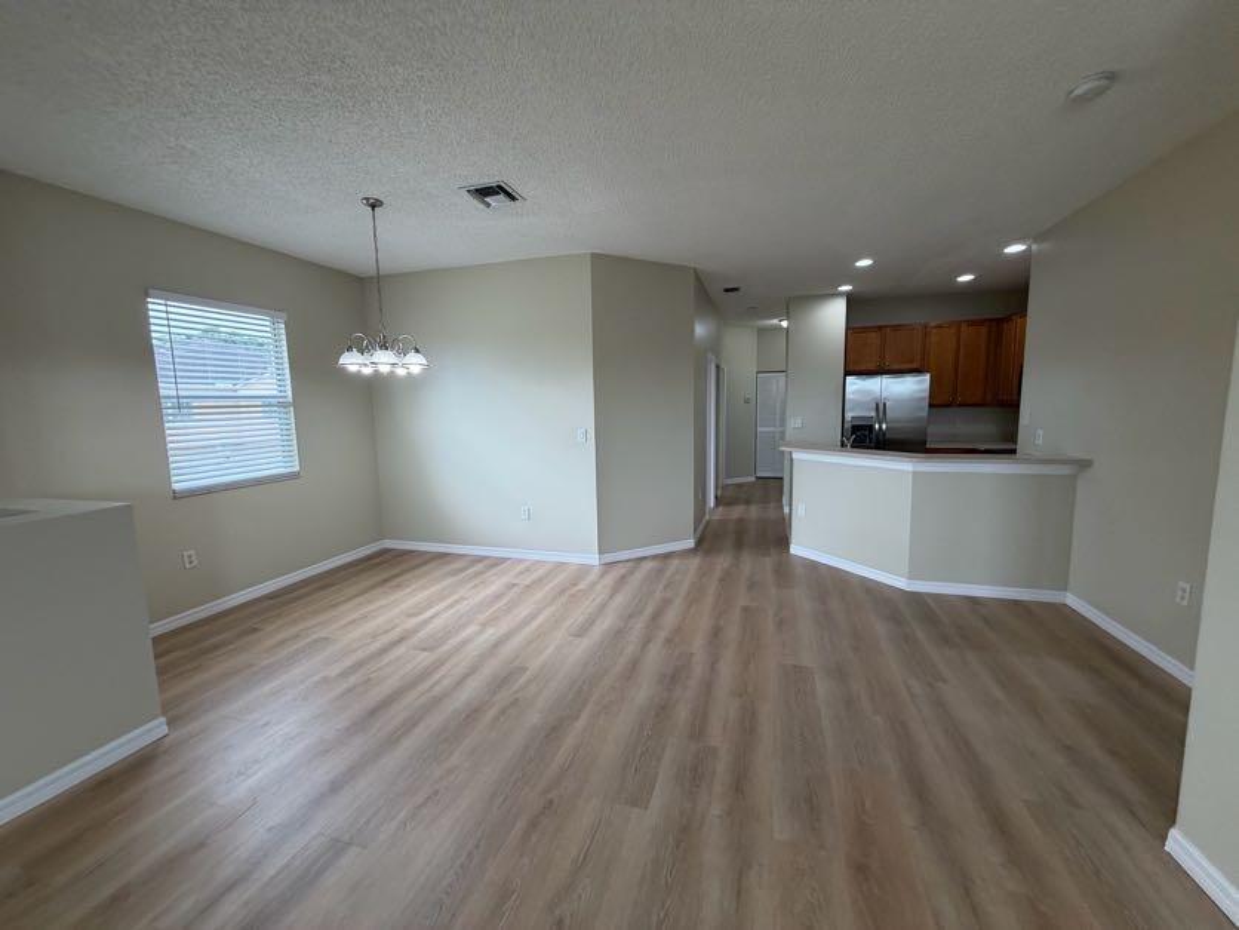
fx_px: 501
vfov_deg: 85.7
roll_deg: +0.0
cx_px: 620
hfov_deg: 102.1
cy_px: 465
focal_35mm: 14
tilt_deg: -6.1
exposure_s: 1/120
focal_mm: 2.22
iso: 125
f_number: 2.2
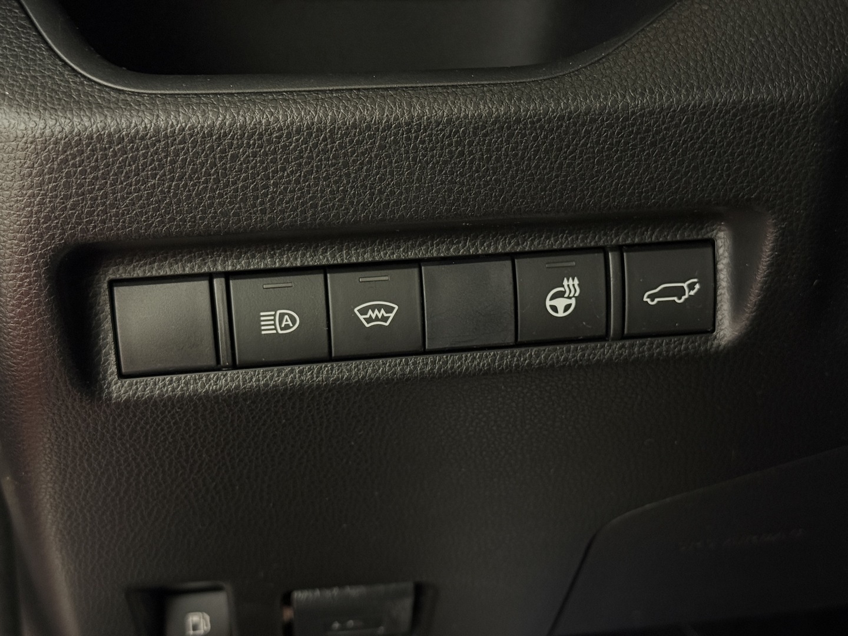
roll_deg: +2.2
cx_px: 424
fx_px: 1176
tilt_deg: -15.1
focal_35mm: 48
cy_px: 318
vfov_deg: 30.3
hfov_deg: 39.7
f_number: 1.78
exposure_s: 1/20
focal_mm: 6.76
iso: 640
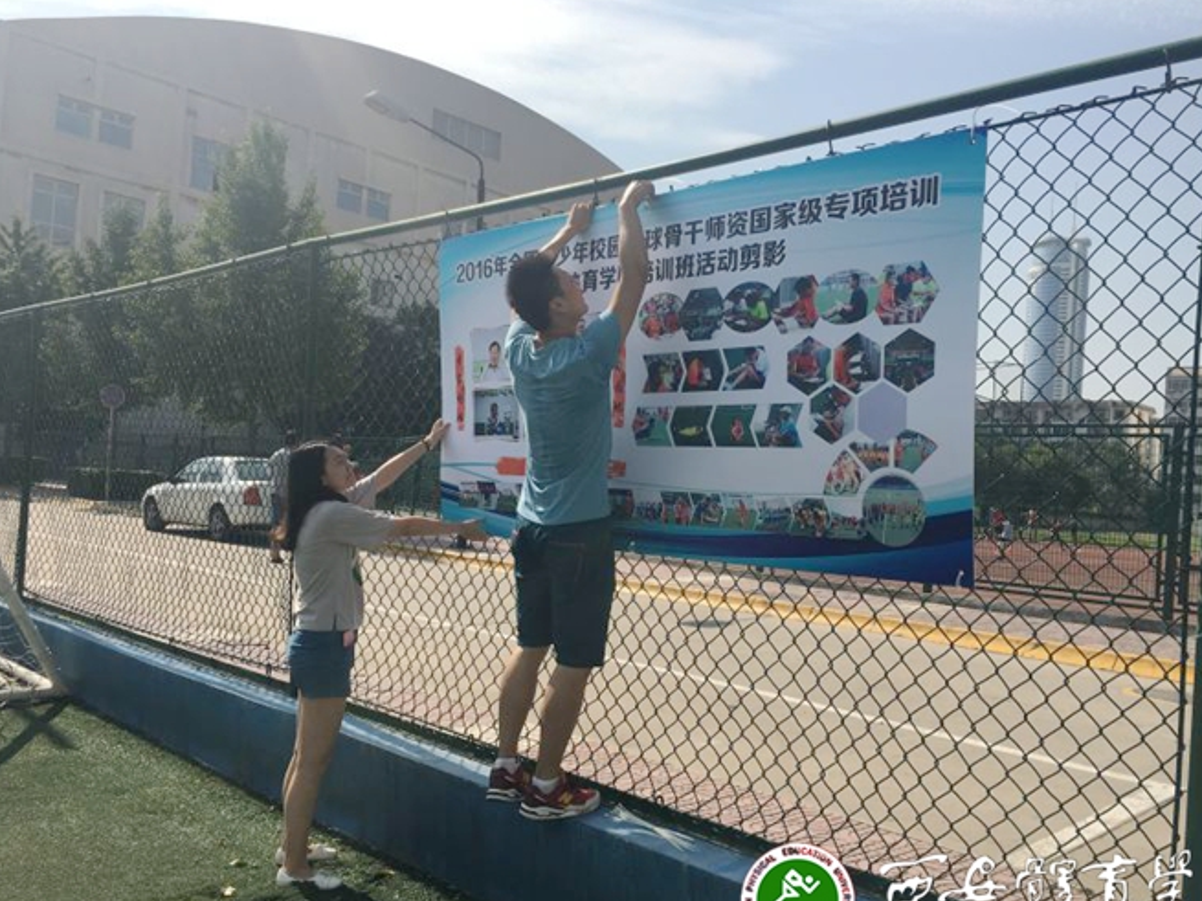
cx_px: 626
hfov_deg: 58.3
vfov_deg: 45.4
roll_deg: -3.9
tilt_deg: +1.4
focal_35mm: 31
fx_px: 1076
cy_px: 473
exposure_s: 1/1832
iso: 25
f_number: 2.2
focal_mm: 4.15
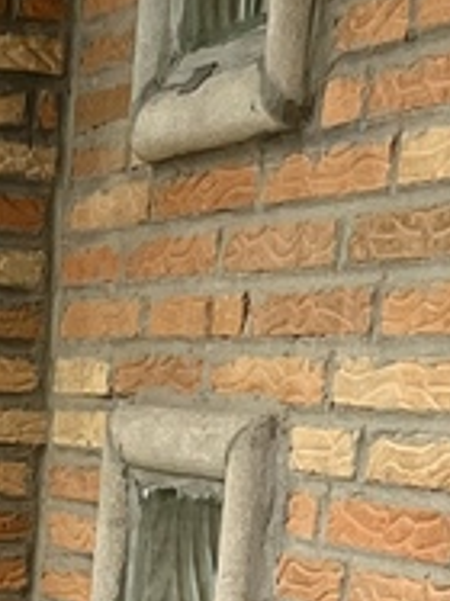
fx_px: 2603
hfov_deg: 9.8
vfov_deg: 11.3
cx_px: -13
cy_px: 1363
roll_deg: -3.1
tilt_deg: -20.0
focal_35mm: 150
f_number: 1.5
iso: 400
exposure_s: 1/60
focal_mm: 5.7
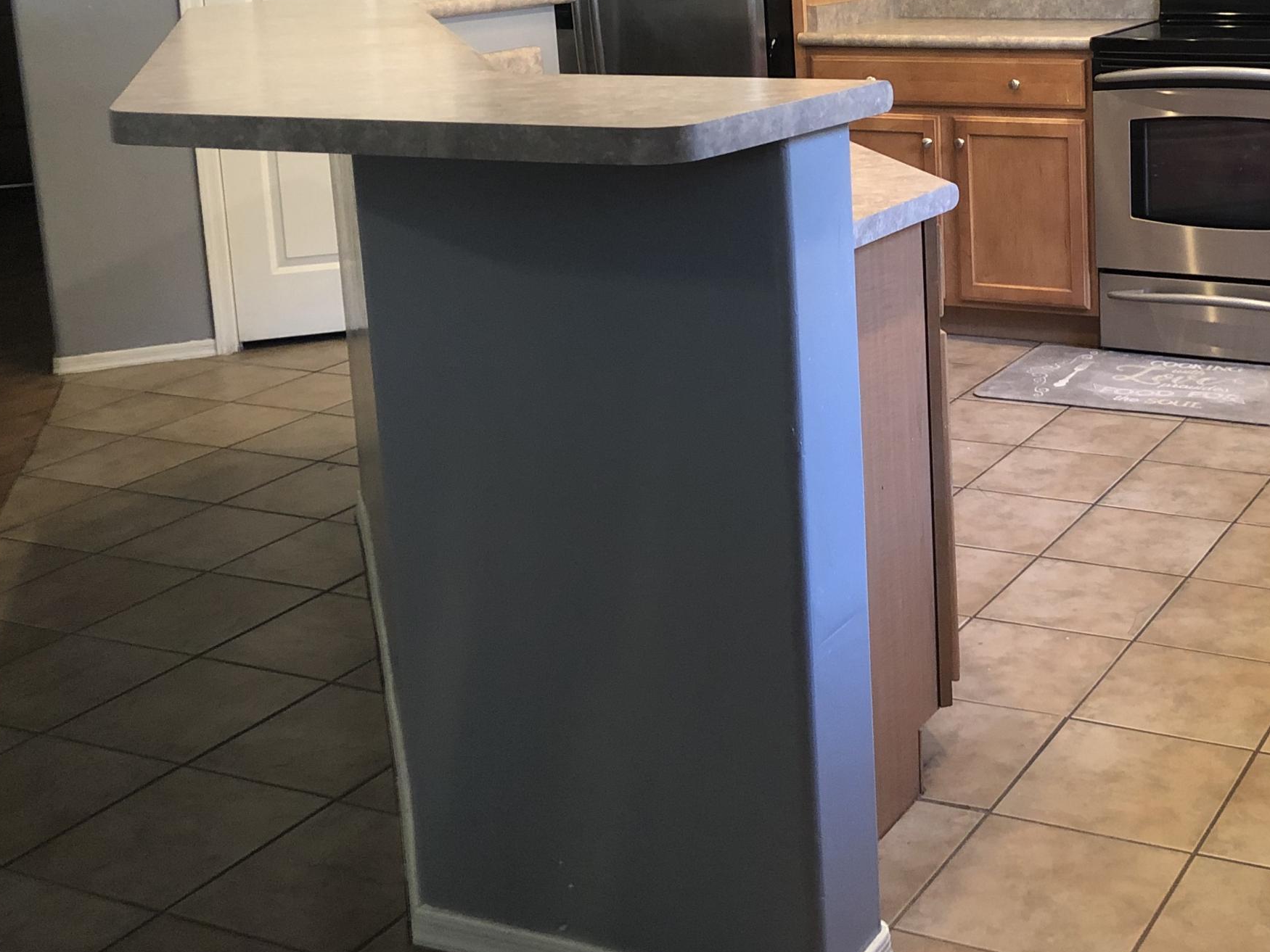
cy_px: 189
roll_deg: +1.7
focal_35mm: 48
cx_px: 1020
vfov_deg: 29.6
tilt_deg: -10.0
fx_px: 1761
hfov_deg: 38.2
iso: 64
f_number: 1.8
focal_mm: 4
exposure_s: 1/15
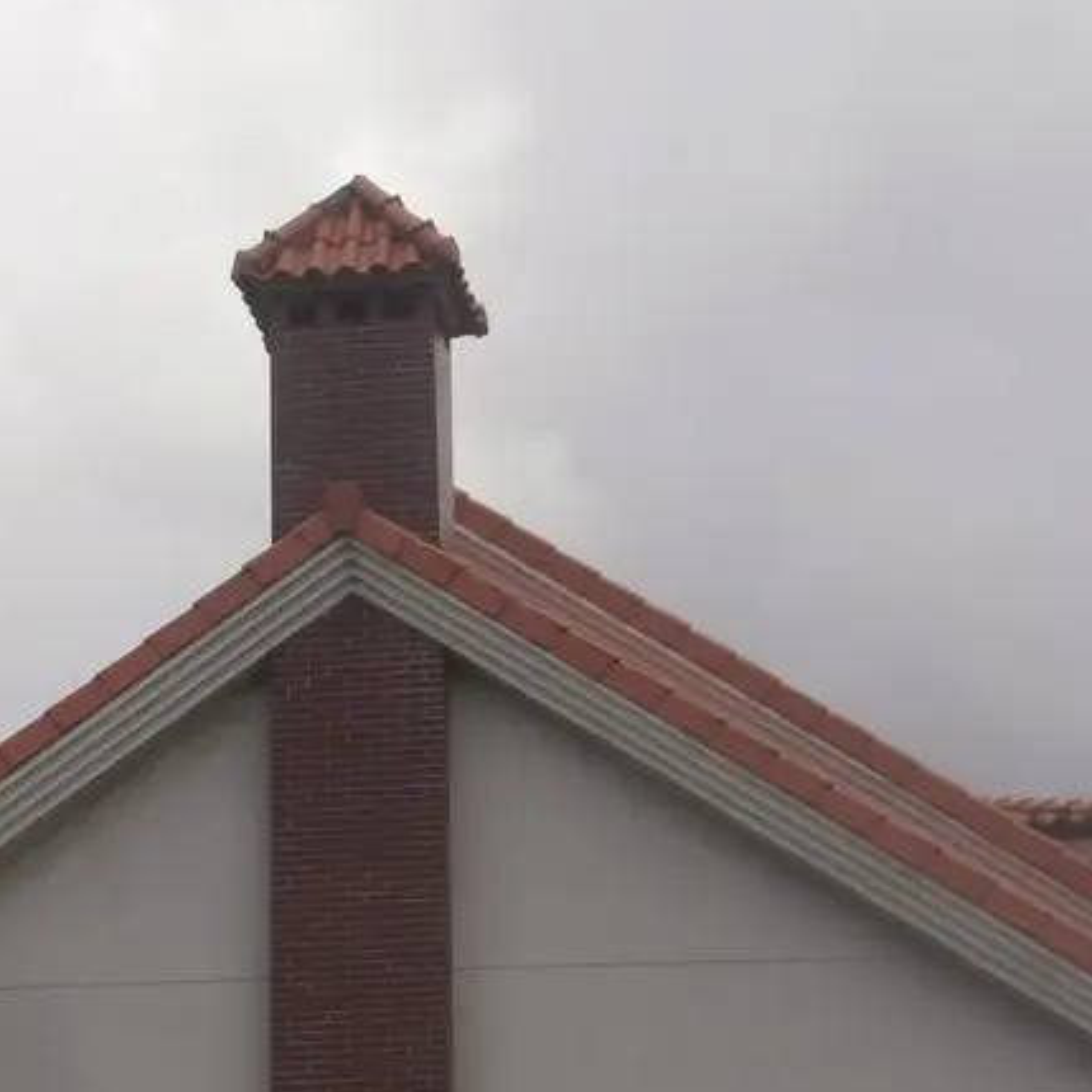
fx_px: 2855
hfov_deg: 21.6
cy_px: 945
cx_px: 485
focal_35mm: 80
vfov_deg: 21.3
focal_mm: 6.67
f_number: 3.9
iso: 100
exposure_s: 1/1000
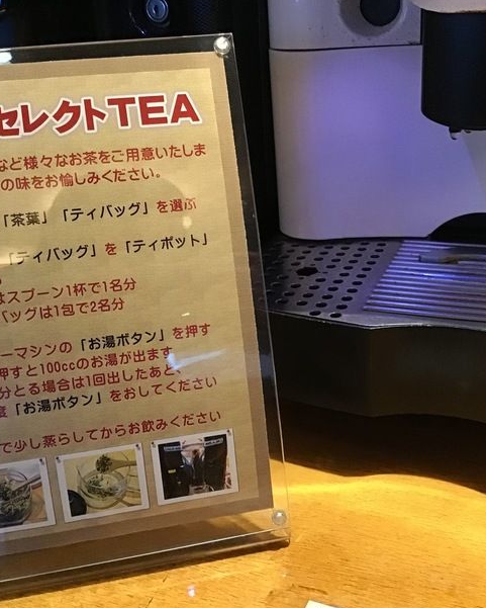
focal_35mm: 41
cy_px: 307
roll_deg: +3.0
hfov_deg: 36.4
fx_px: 737
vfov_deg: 44.8
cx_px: 290
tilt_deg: -25.3
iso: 250
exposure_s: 1/30
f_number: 2.4
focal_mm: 3.3
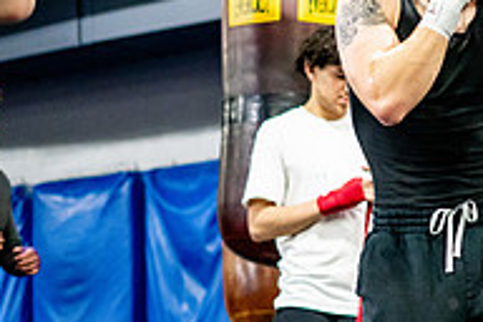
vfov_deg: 9.1
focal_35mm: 151
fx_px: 2026
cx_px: 616
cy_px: 142
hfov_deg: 13.2
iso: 5000
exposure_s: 1/500
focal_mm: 50
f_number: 1.8
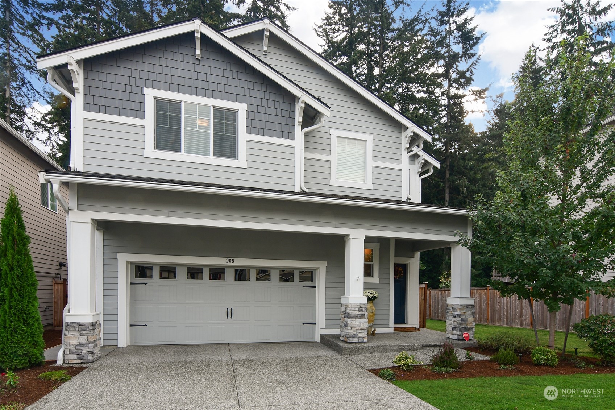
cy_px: 205
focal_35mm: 16
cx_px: 308
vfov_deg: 72.0
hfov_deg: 95.0
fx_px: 282
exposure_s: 1/40
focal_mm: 11
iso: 125
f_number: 10
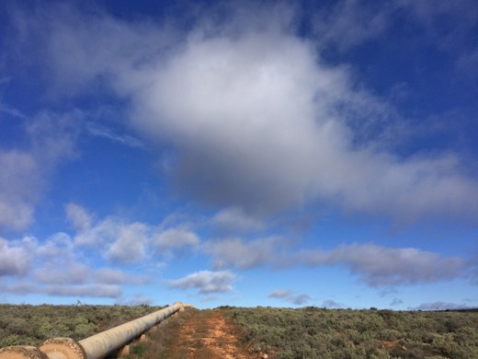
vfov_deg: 48.2
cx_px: 239
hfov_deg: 61.7
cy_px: 180
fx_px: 400
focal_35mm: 29
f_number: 2.2
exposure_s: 1/3425
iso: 32
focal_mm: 4.15
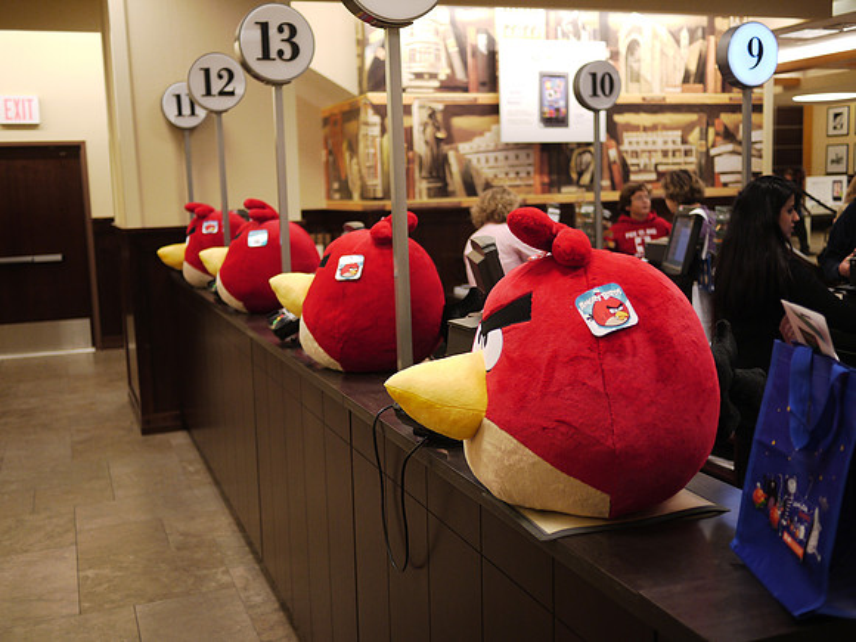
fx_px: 989
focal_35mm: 40
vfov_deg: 36.0
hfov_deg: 46.8
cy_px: 321
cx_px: 428
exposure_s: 1/125
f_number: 1.7
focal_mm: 20
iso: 200
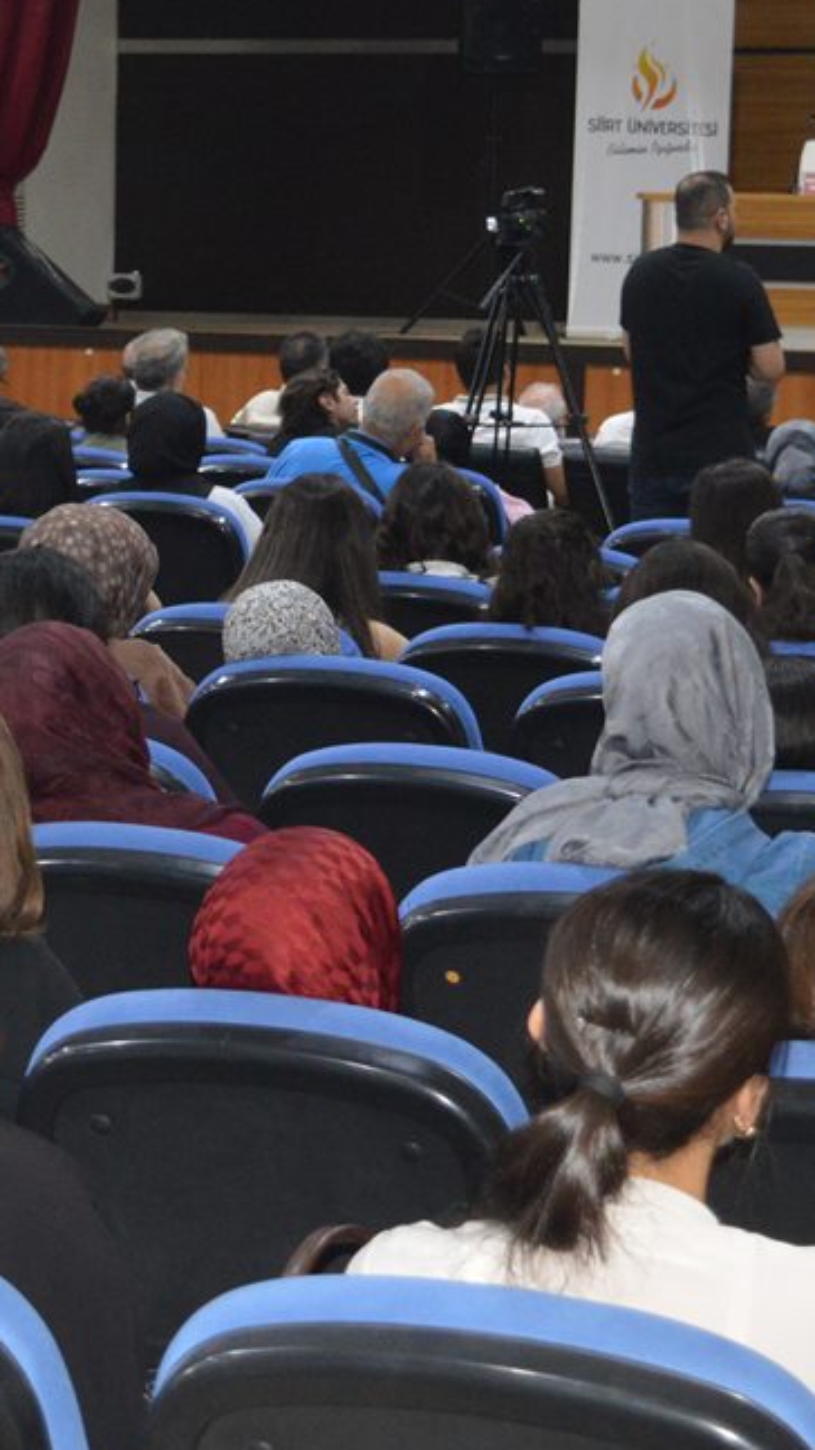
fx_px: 4077
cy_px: 448
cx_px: 401
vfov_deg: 20.1
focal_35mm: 106
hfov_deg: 11.4
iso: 1600
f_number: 4.5
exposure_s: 1/60
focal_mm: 32
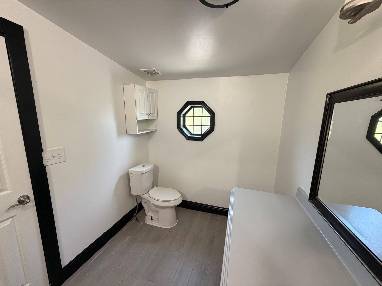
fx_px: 154
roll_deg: -1.0
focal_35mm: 14
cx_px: 191
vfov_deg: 85.7
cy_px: 143
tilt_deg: -11.8
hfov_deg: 102.1
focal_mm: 2.22
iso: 250
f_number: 2.2
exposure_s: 1/60
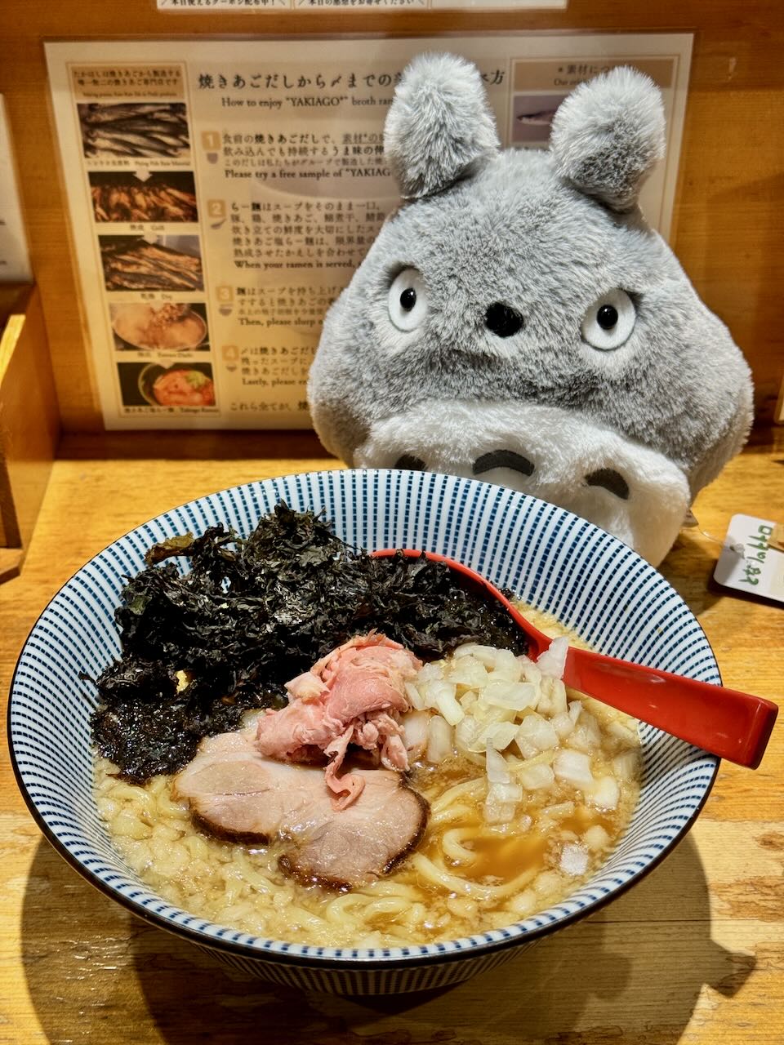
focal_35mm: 48
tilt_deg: -36.3
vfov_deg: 39.7
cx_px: 392
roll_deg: +0.0
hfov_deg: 30.3
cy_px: 522
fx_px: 1450
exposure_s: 1/100
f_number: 1.78
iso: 64
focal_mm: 6.76
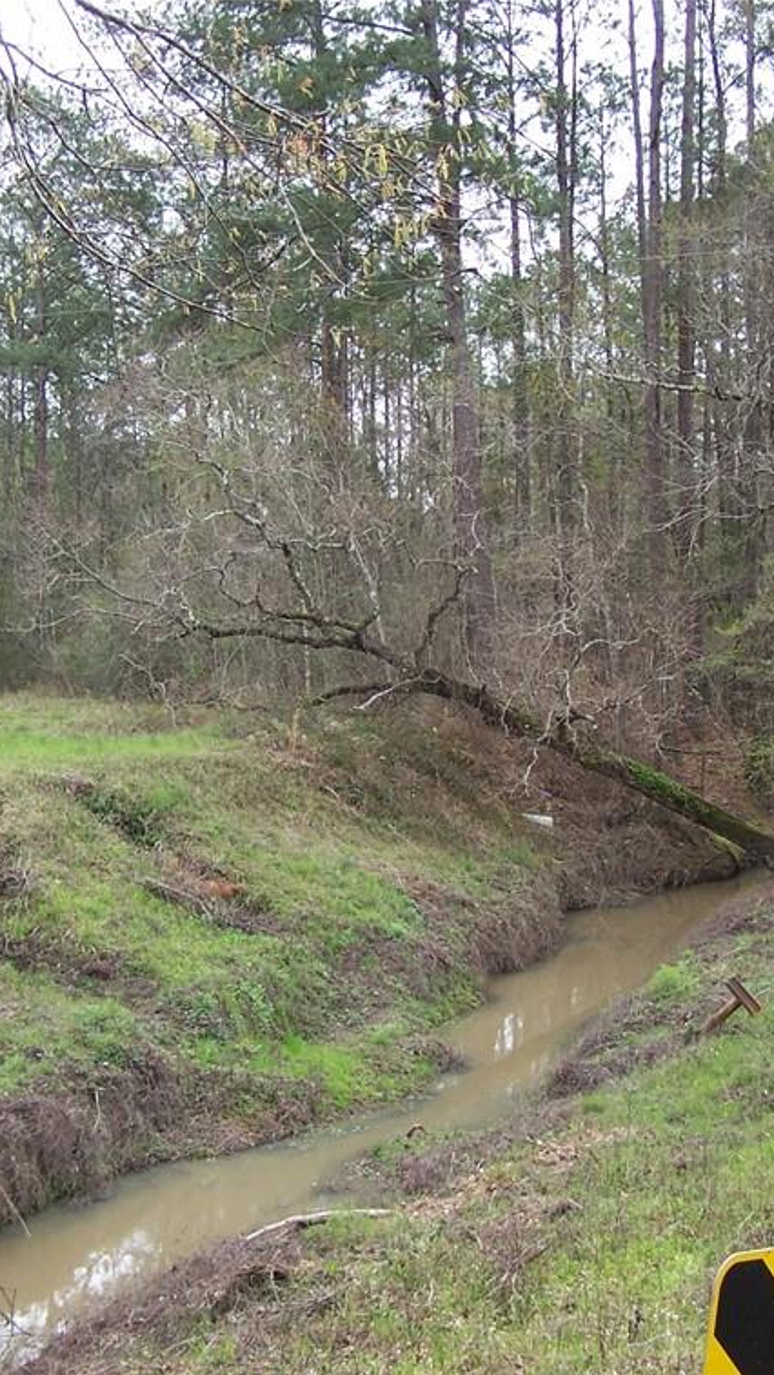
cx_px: 365
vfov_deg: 37.2
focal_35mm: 56
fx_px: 2043
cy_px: 696
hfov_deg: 21.5
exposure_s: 1/180
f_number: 2.8
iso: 80
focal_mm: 6.3
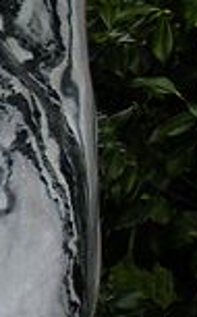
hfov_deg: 4.8
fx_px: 2210
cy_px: -232
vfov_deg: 8.0
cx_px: -504
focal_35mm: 256
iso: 64
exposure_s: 1/569
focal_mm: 6.3
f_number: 3.5
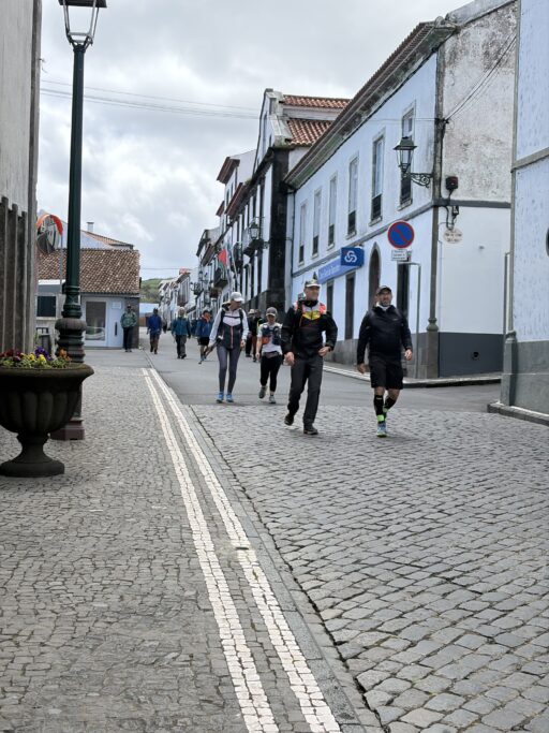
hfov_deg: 28.0
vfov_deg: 36.8
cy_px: 366
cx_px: 274
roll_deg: -2.6
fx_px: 1100
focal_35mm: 52
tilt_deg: +1.0
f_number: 1.6
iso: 40
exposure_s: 1/2451
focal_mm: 5.96
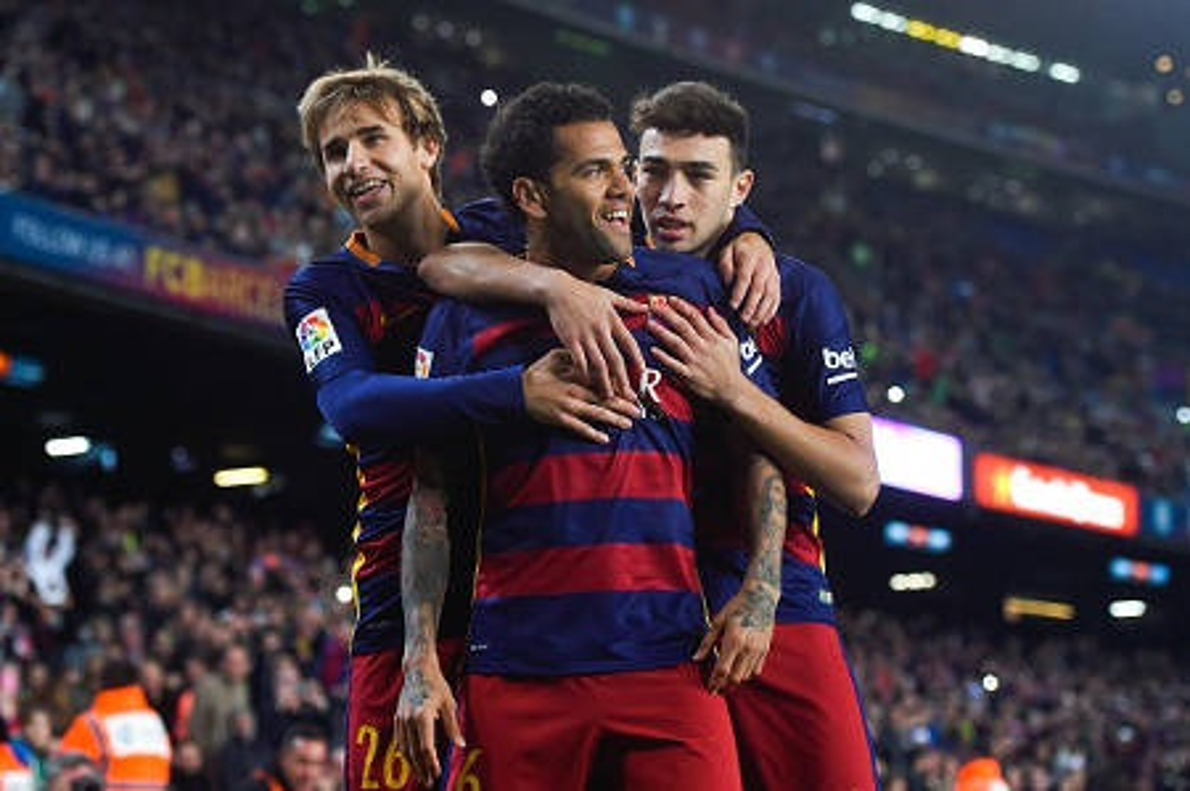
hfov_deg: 23.7
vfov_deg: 15.9
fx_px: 2840
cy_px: 396
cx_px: 595
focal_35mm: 86
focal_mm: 86
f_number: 3.5
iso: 2000
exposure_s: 1/1000
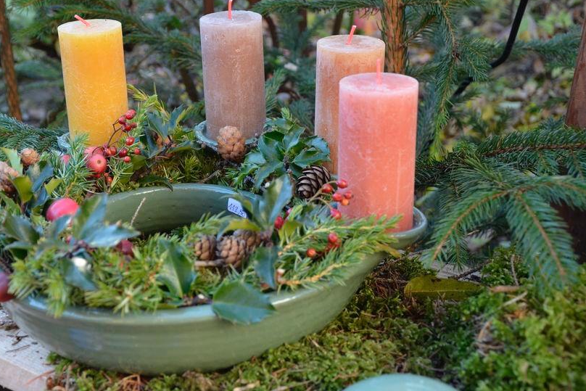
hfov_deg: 31.8
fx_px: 1026
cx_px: 228
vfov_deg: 21.5
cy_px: 155
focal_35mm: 63
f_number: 4.5
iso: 400
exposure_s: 1/80
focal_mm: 34
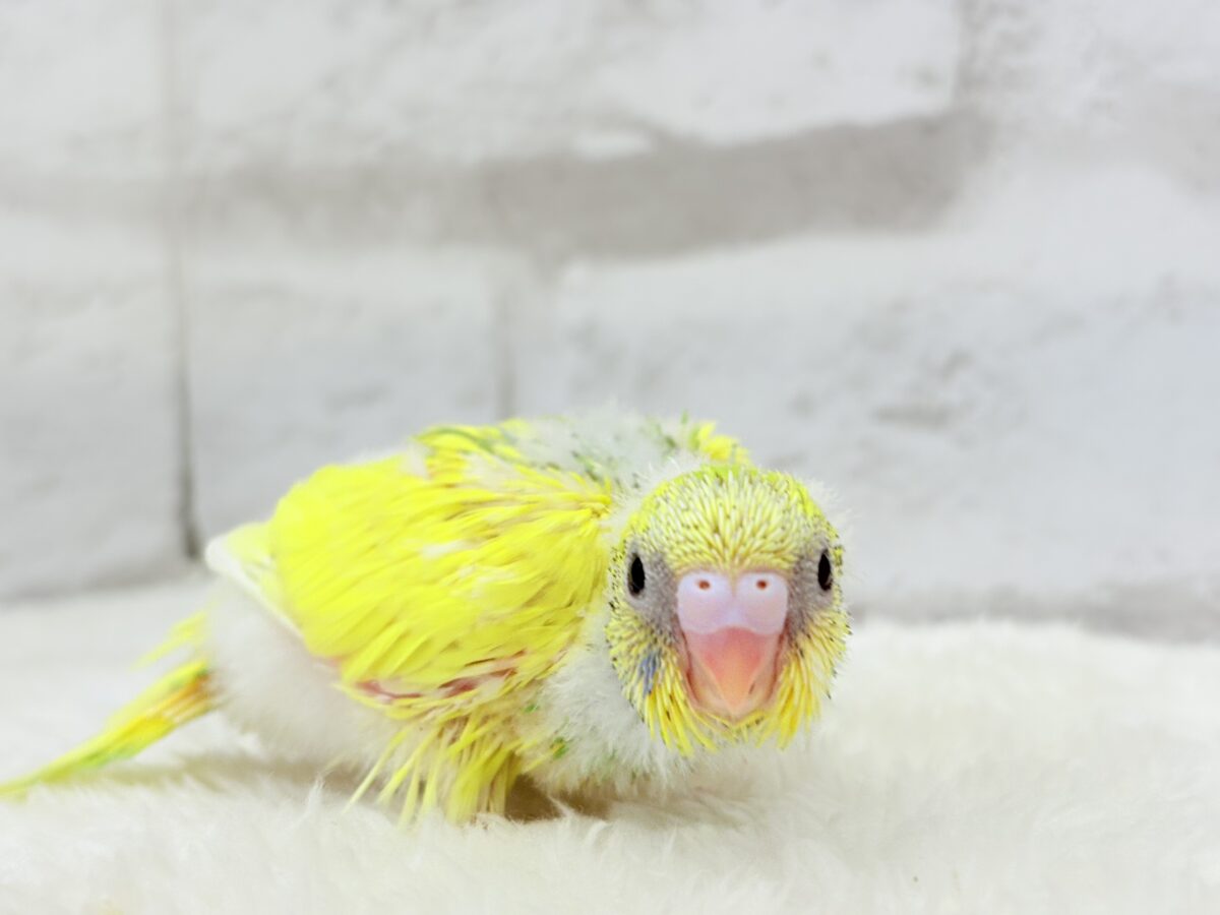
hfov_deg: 36.8
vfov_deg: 28.0
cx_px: 610
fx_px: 1833
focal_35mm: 52
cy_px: 458
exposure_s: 1/100
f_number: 1.6
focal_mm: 5.96
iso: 50
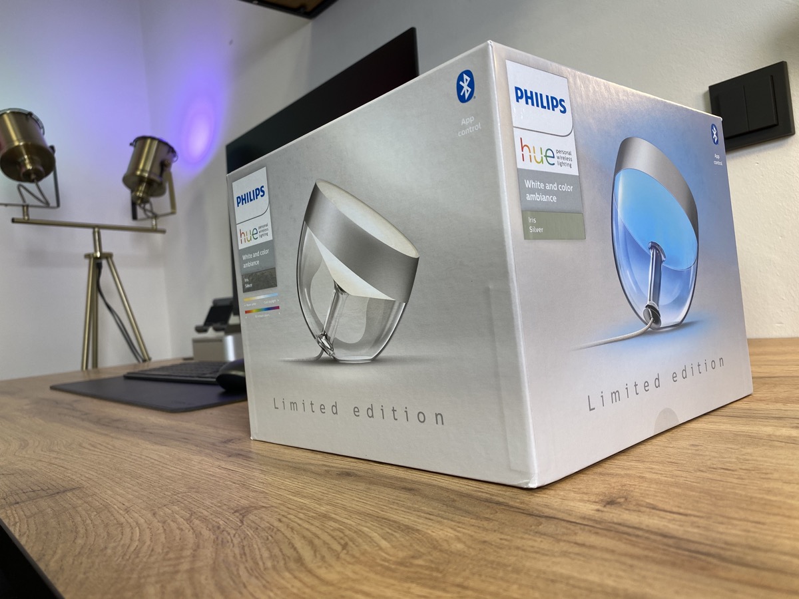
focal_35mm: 26
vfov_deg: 53.1
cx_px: 400
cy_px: 300
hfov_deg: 67.3
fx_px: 600
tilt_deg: +1.6
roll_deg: +4.8
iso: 32
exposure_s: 1/100
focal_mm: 4.25
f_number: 1.8
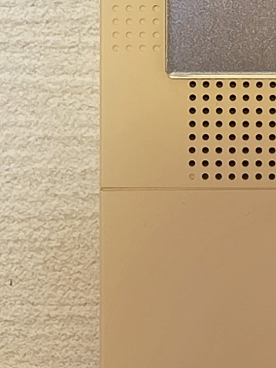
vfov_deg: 18.5
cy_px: -195
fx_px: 989
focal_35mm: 93
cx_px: 297
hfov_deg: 15.5
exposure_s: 1/60
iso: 160
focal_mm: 2.2
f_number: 1.9
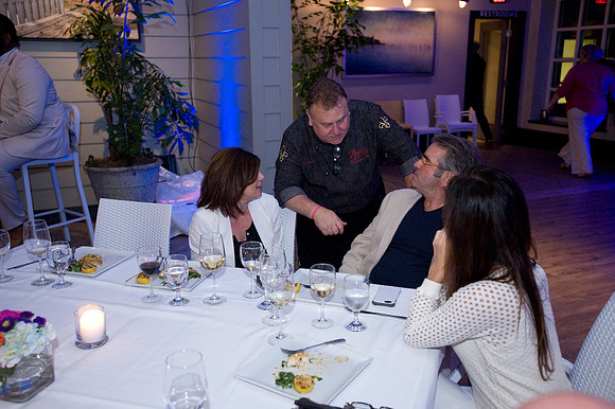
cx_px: 308
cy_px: 204
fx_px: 598
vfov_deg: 37.8
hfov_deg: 54.5
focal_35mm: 35
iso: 3200
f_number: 4
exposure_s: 1/60
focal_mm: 35
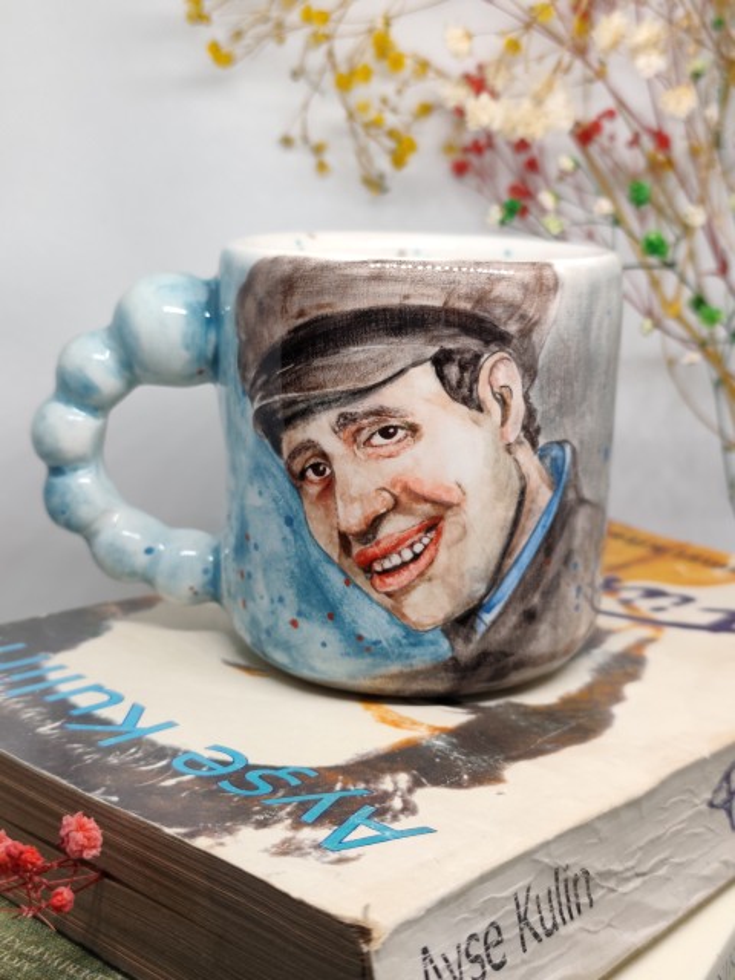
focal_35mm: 46
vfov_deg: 41.2
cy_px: 490
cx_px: 368
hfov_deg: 31.5
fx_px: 1302
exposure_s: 1/100
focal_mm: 6.19
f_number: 1.65
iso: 200
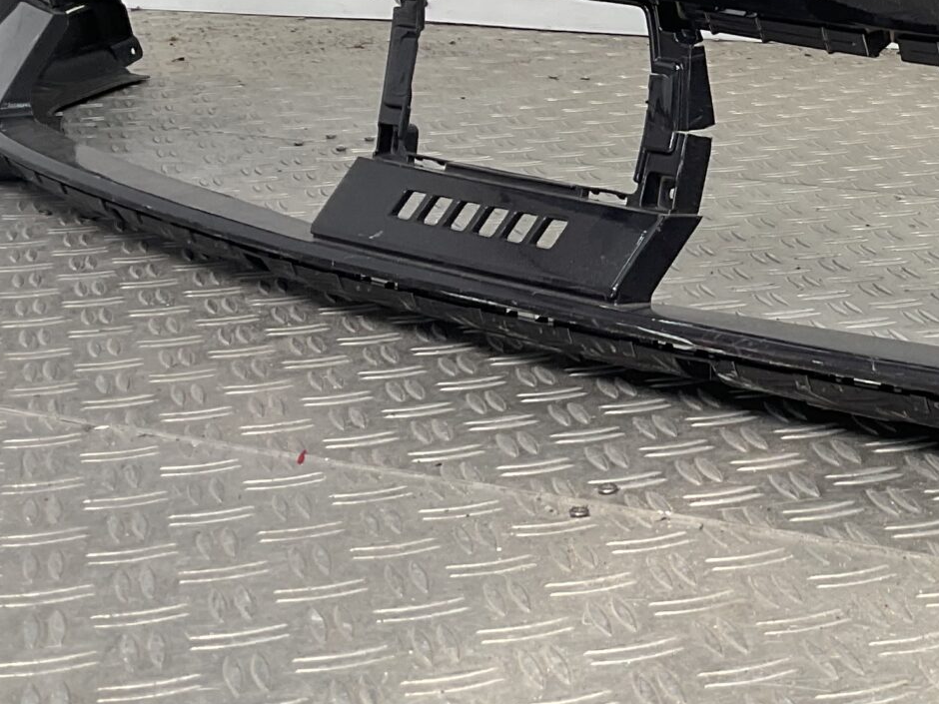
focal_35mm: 79
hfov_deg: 23.8
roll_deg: -2.0
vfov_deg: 18.3
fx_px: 2143
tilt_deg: -7.2
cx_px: 895
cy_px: 34
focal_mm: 3
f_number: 1.8
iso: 16
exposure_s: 1/129
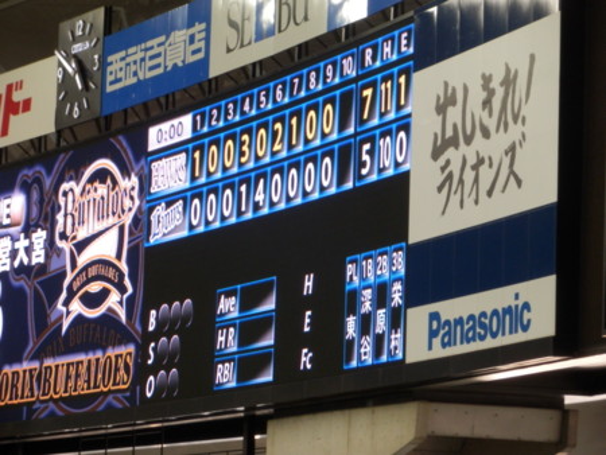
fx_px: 3468
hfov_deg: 10.0
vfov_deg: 7.5
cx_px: 303
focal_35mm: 198
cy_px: 228
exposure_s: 1/50
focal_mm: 35.1
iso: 400
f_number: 5.8
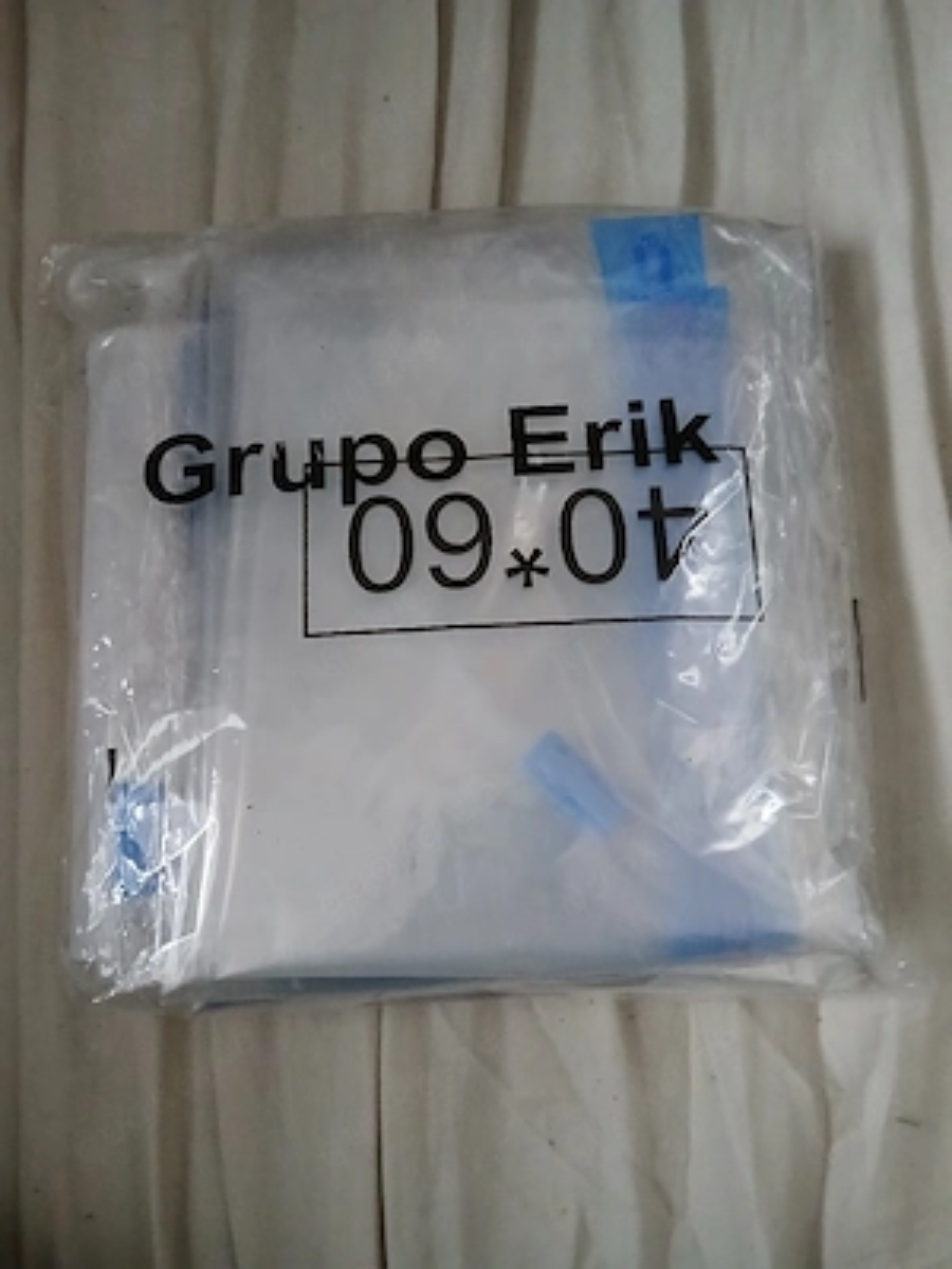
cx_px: 476
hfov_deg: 53.1
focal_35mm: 26
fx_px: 953
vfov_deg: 67.3
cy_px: 634
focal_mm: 3.98
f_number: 1.8
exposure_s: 1/20
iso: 800
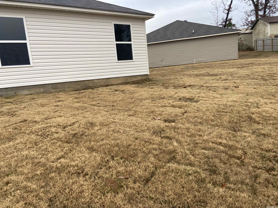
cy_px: 104
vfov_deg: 53.1
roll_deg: +6.8
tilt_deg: -8.9
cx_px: 139
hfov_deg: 67.3
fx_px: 209
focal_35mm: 26
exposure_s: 1/216
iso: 32
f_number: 1.8
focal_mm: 4.25
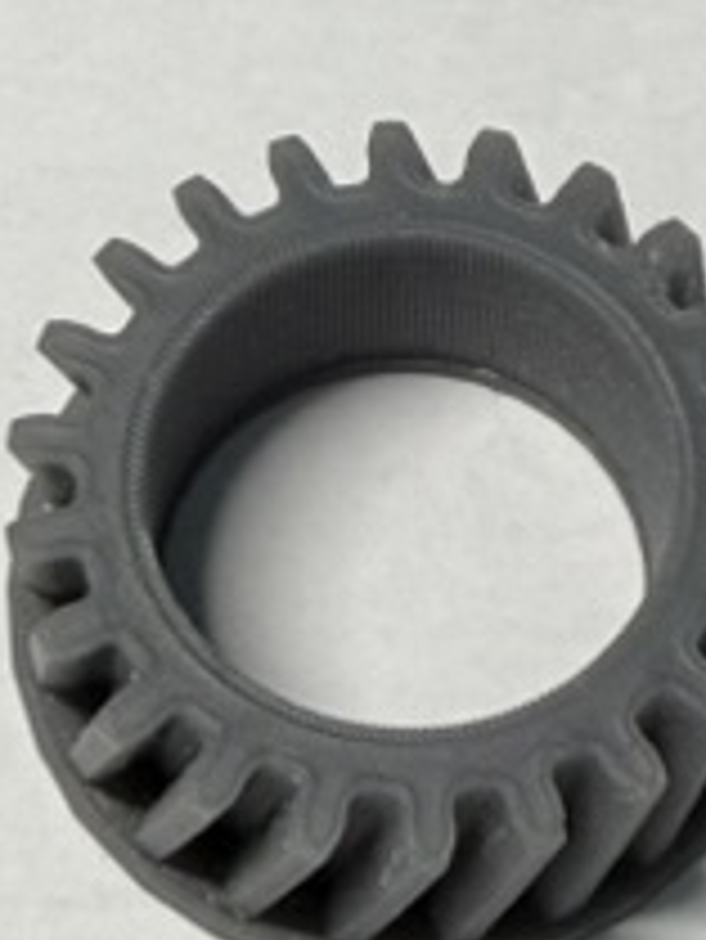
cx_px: 432
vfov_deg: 34.9
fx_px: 1494
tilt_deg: -59.0
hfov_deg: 26.5
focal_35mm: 55
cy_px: 418
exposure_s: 1/99
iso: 64
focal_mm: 2.22
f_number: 2.2
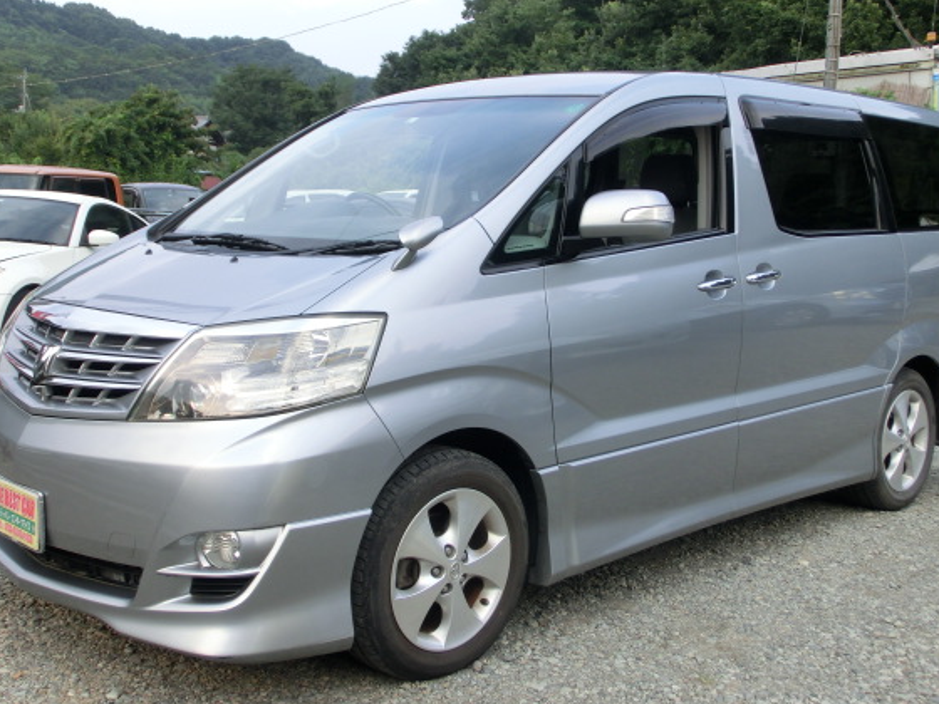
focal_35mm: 48
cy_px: 372
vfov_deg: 30.3
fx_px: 1302
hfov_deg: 39.7
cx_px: 475
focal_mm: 7.38
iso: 125
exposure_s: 1/60
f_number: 4
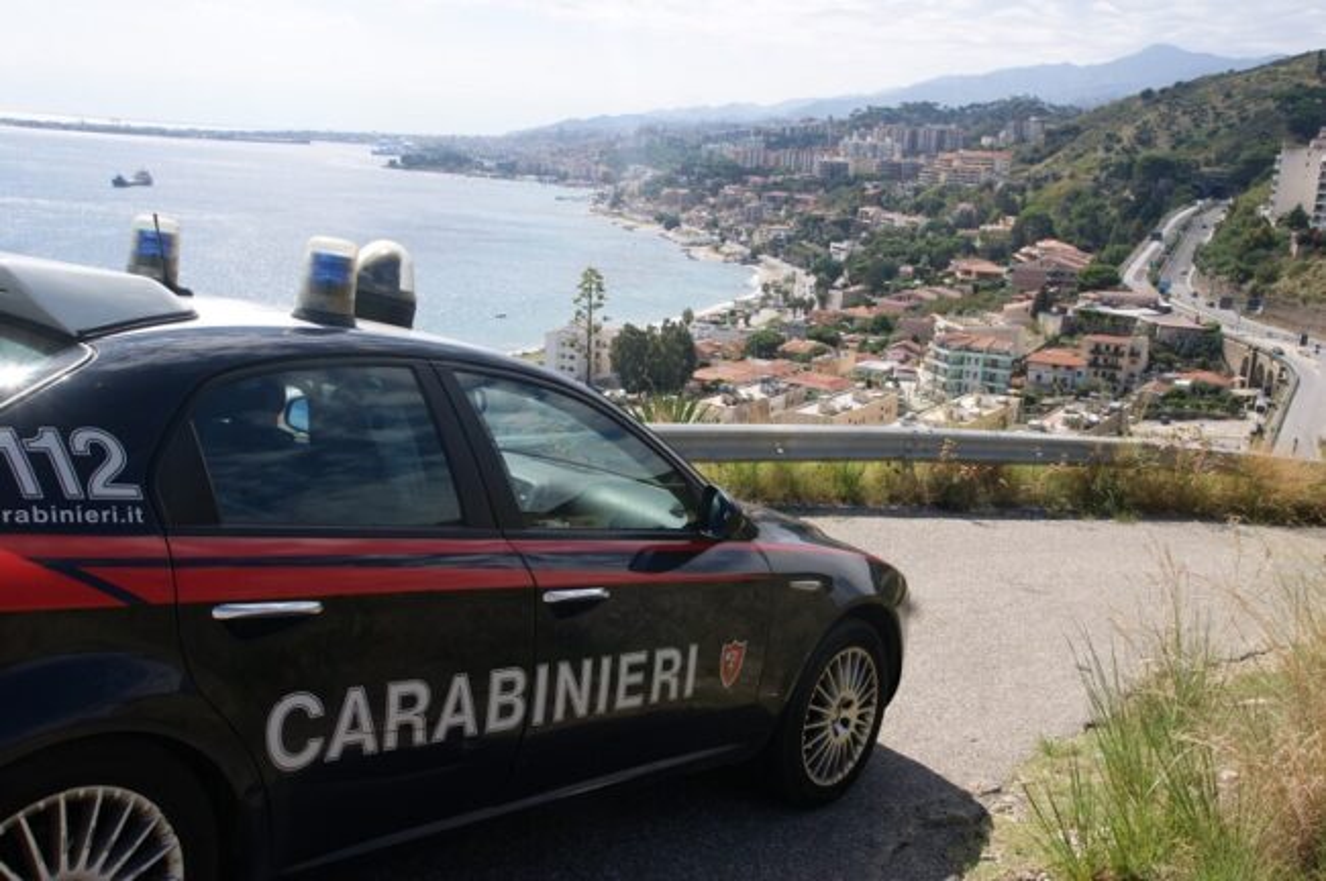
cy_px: 440
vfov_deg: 36.8
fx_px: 1325
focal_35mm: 36
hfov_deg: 53.2
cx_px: 663
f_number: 10
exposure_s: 1/125
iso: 100
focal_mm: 24
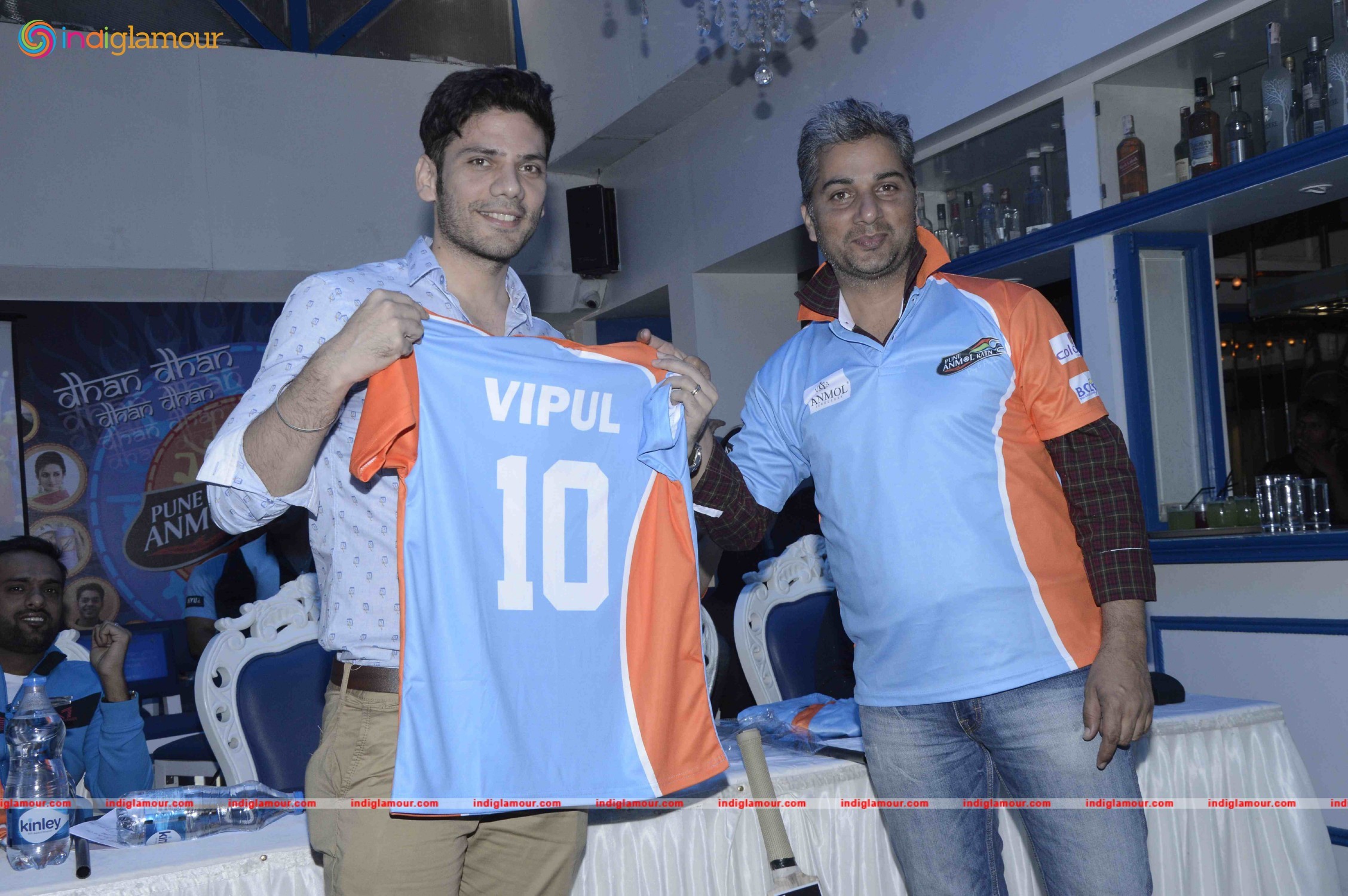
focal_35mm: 42
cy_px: 448
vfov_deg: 31.8
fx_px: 1571
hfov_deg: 46.4
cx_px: 674
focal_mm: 28
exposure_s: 1/160
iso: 800
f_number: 9
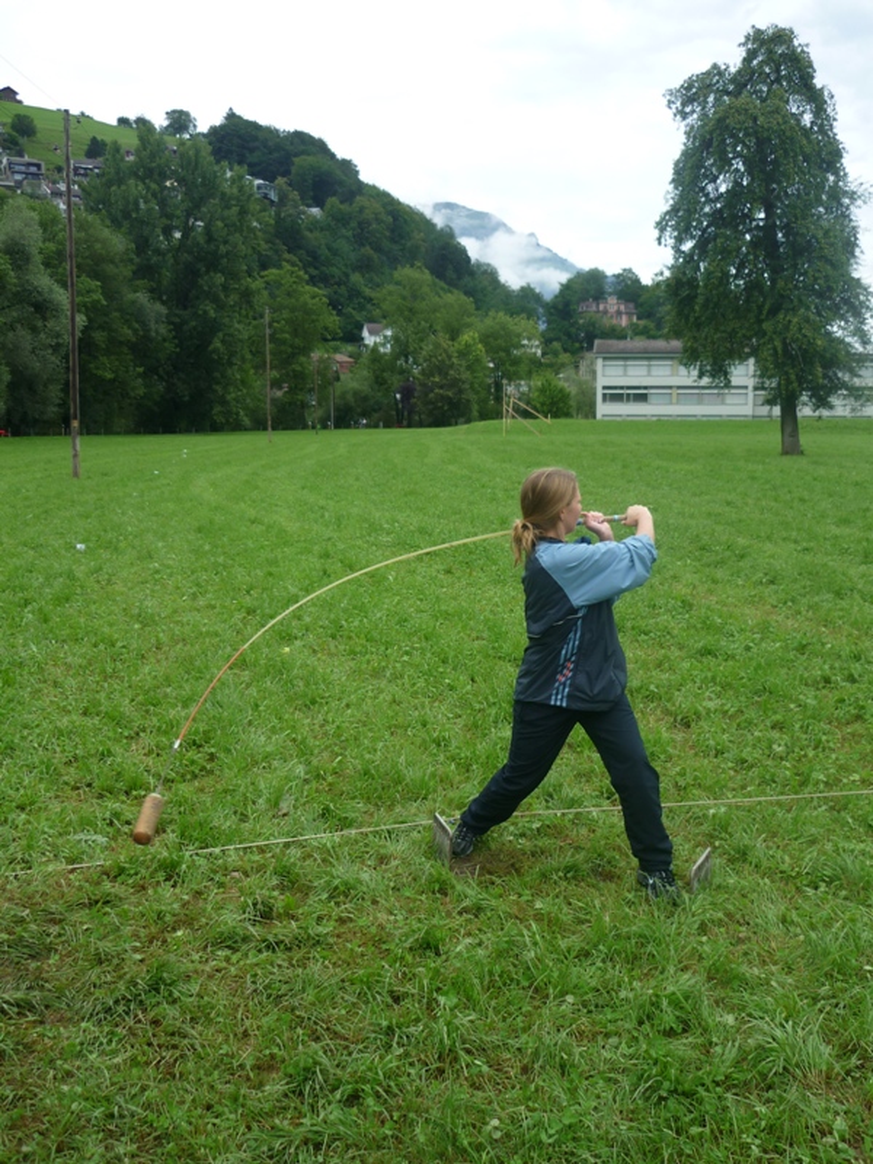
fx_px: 1110
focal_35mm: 33
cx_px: 436
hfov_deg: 42.9
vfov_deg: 55.4
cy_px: 582
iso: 80
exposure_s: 1/500
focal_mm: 5.5
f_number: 2.8
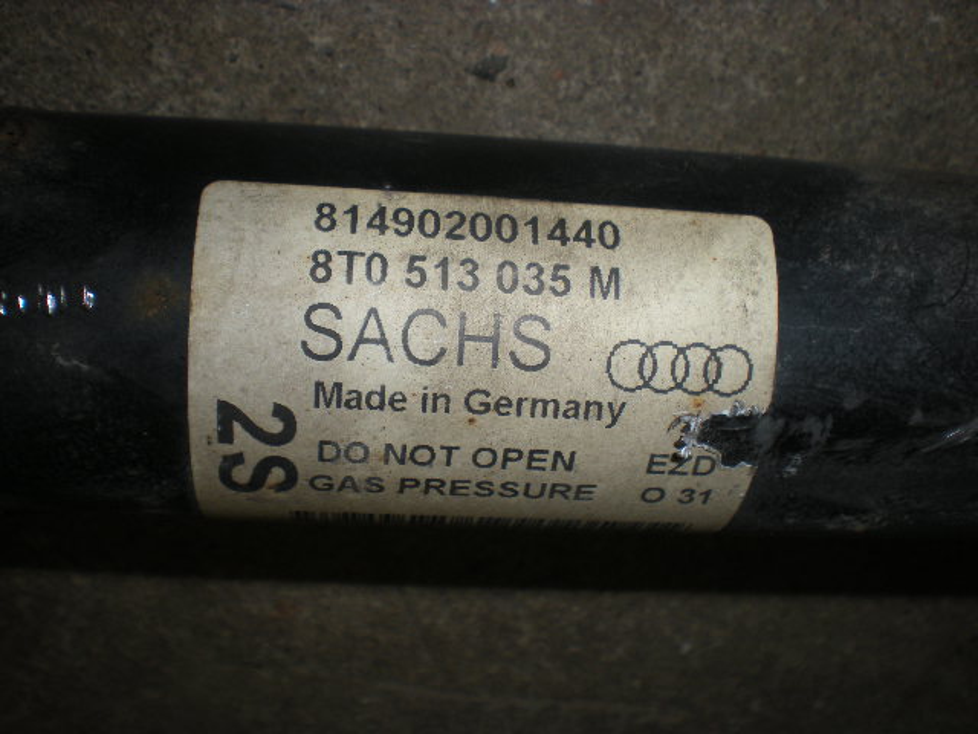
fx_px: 1074
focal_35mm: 38
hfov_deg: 49.0
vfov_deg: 37.7
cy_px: 367
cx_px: 489
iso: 64
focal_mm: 6.3
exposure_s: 1/60
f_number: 4.6
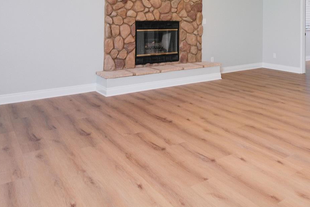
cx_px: 203
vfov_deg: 38.2
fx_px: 284
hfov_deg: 56.2
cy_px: 36
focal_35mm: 33
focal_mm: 10
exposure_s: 1/250
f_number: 7.1
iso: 800
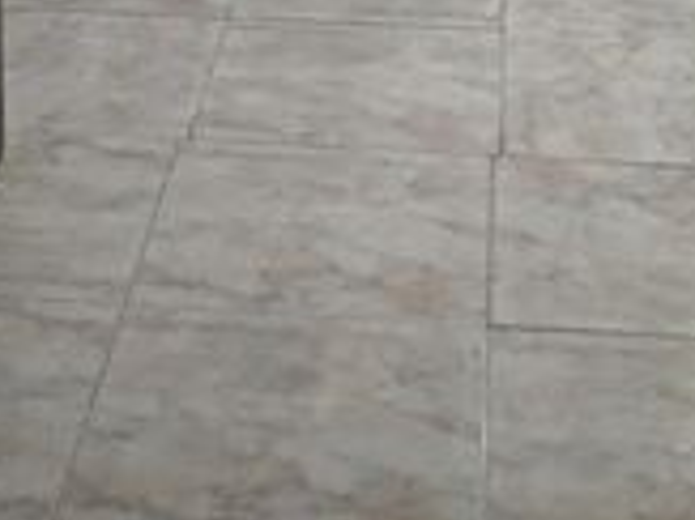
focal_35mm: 106
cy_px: -430
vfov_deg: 12.6
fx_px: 2127
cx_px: 316
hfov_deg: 18.6
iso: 1000
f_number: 1.9
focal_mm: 4.95
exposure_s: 1/30
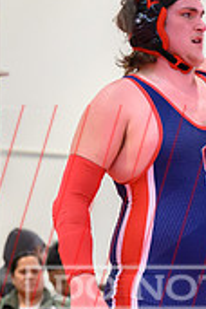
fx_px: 2910
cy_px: 221
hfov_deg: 4.0
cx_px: 222
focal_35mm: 339
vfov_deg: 6.1
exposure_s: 1/800
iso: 5600
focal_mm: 72
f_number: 2.8
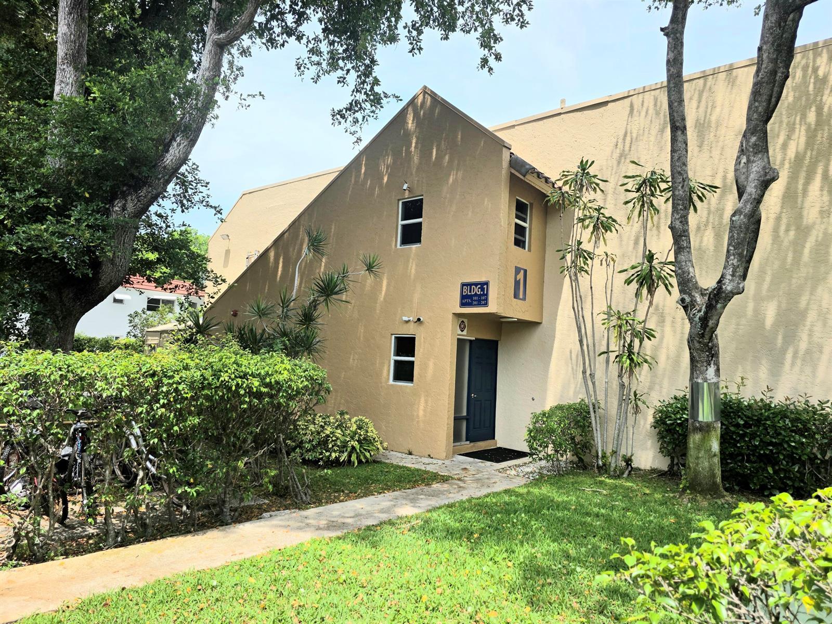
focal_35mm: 23
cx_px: 416
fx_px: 553
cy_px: 312
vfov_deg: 58.9
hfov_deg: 73.9
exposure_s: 1/10000
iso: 80
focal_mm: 6.3
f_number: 1.7
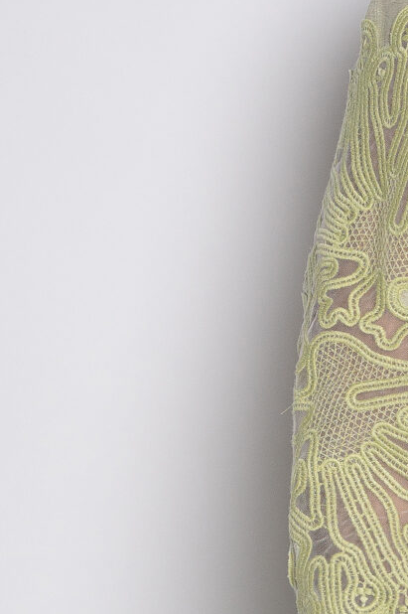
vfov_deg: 11.8
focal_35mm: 174
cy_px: 449
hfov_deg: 7.6
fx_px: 2963
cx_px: 766
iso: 320
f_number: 5
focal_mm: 42
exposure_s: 1/125
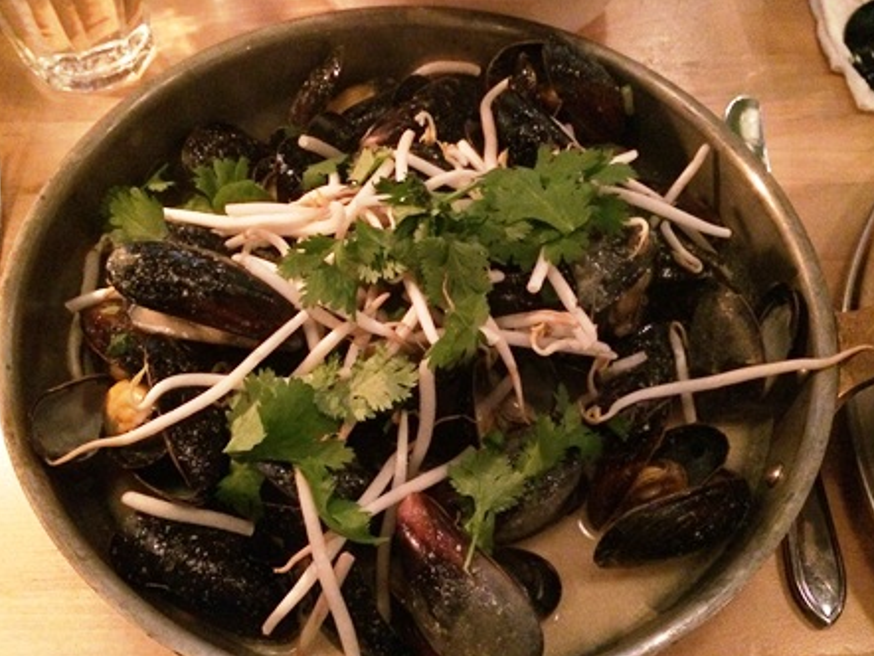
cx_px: 448
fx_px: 859
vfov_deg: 41.8
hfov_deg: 53.9
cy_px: 352
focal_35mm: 34
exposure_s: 1/15
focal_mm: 4.12
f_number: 2.2
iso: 800
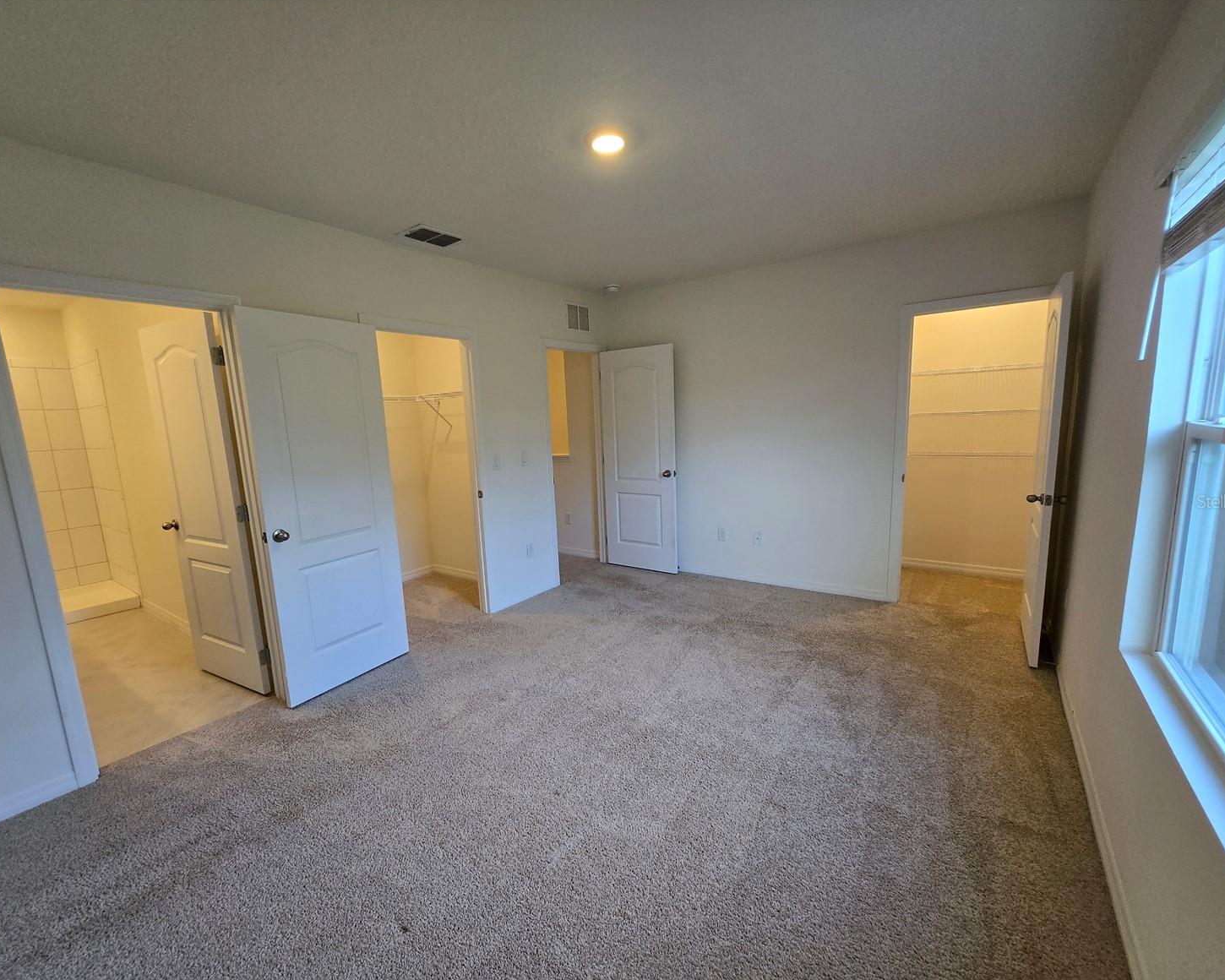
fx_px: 508
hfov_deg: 100.7
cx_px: 601
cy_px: 501
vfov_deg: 88.0
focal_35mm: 14
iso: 100
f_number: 2.2
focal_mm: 1.7
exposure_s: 1/60
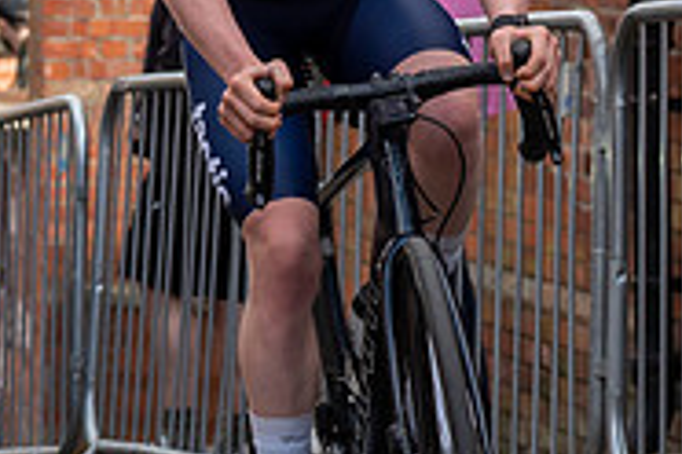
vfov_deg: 3.6
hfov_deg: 5.5
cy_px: -454
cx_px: 332
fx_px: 7141
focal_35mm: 377
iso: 400
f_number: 5
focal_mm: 70
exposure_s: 1/1000
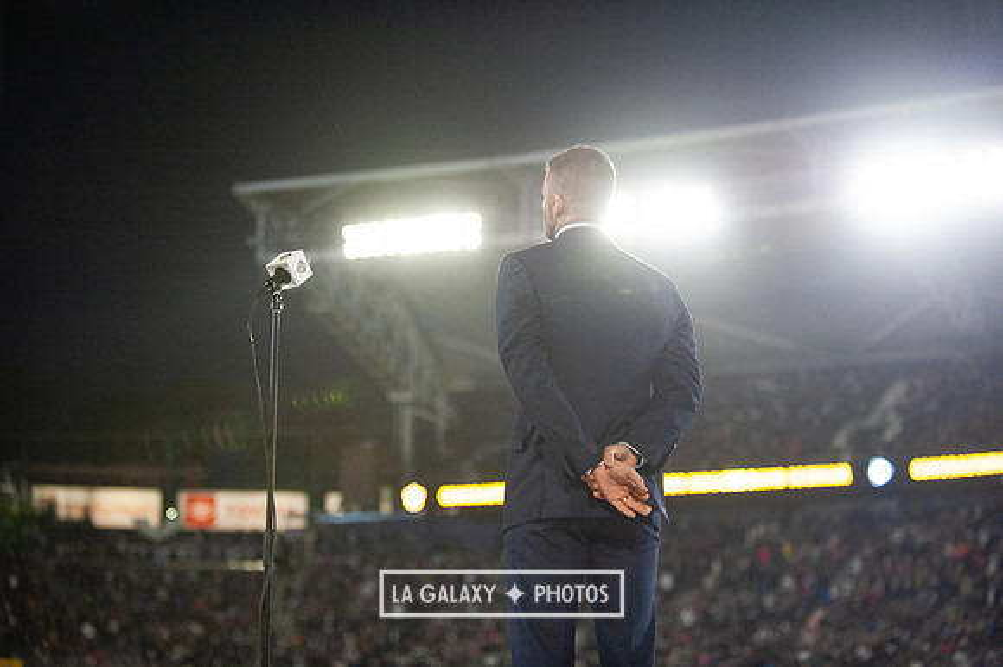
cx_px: 502
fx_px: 1949
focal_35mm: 70
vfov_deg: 19.4
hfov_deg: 28.9
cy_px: 334
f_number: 2.8
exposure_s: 1/2000
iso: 3200
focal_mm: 70
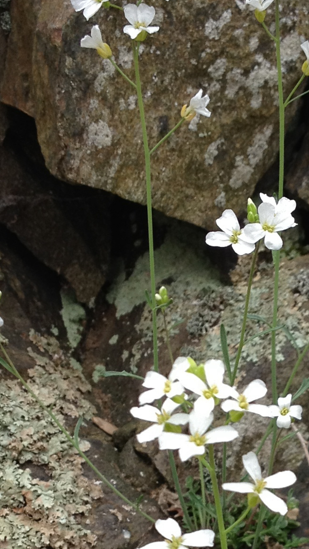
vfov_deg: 19.5
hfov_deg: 11.2
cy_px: 524
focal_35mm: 107
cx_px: 281
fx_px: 1559
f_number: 2.4
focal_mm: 4.28
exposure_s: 1/442
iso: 64
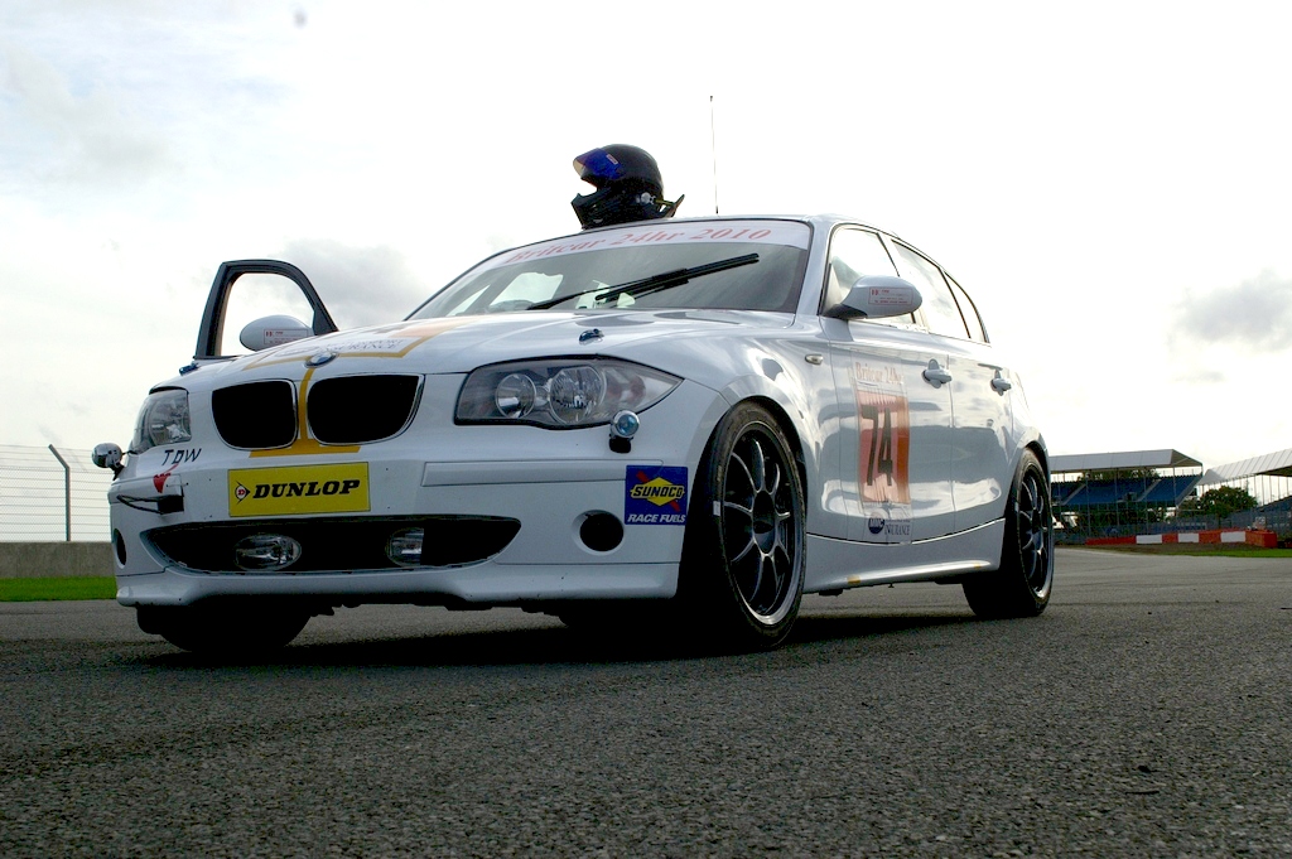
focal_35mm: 52
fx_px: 1883
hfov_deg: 37.9
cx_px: 646
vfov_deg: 25.7
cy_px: 430
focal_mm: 35
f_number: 13
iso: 100
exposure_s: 1/250
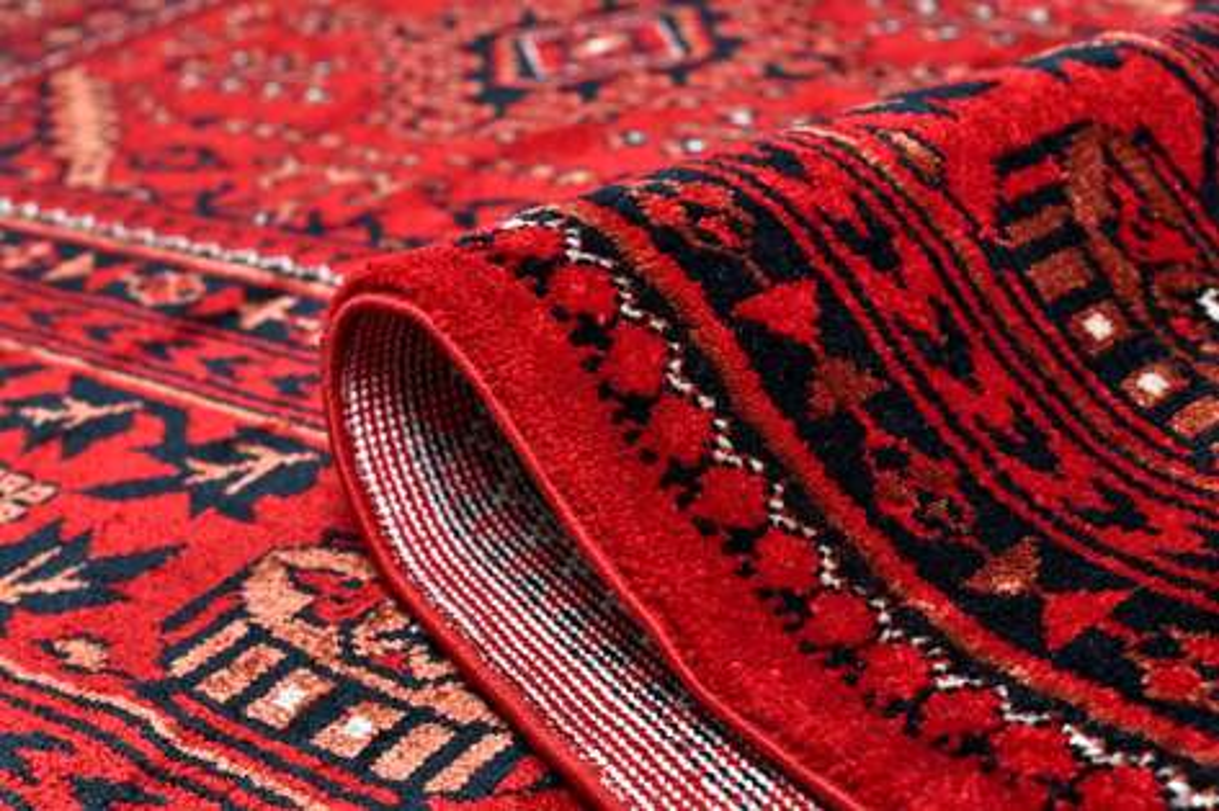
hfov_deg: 39.6
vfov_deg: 27.0
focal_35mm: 50
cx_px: 610
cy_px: 406
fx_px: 1692
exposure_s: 1/125
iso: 1250
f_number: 10
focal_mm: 50
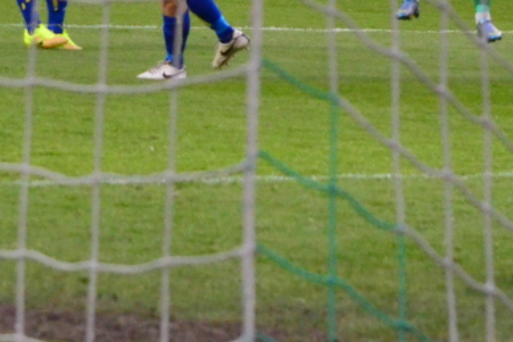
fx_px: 3477
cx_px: 510
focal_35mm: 244
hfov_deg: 8.4
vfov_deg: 5.6
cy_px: -6
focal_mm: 70
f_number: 5.6
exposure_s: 1/640
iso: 3200
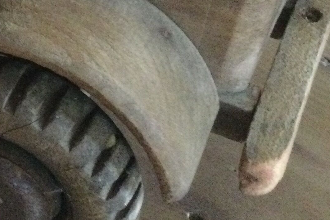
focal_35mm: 99
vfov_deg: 13.4
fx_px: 908
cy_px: -57
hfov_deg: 18.9
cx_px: -113
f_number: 2.4
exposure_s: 1/17
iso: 800
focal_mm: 3.3
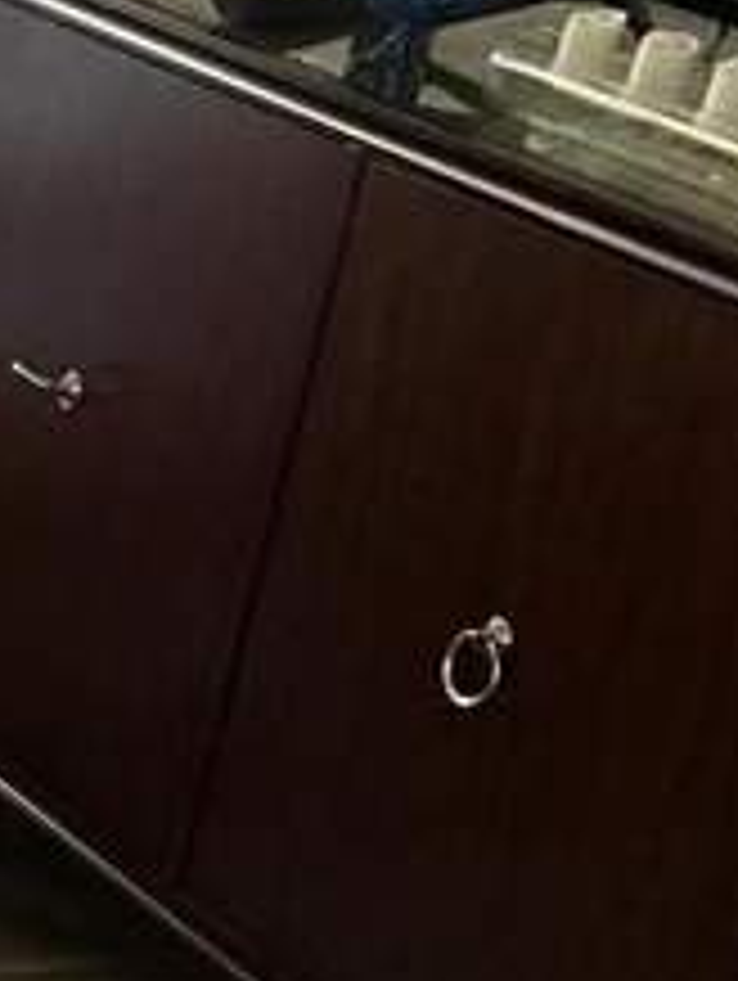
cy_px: 1030
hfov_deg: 10.2
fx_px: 3603
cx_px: -1030
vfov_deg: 15.2
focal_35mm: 127
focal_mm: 5.1
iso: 250
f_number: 1.6
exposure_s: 1/60
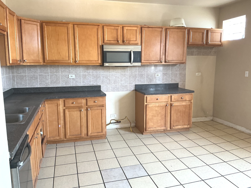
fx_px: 210
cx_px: 126
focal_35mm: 29
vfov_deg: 48.2
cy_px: 94
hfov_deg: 61.7
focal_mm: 3
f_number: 1.8
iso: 160
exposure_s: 1/60
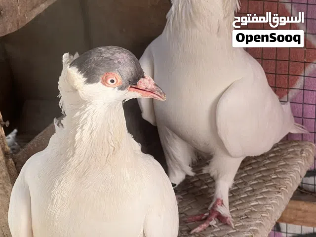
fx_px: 703
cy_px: 118
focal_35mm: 77
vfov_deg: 19.1
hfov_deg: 25.3
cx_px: 158
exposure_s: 1/99
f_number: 2.8
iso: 50
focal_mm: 9
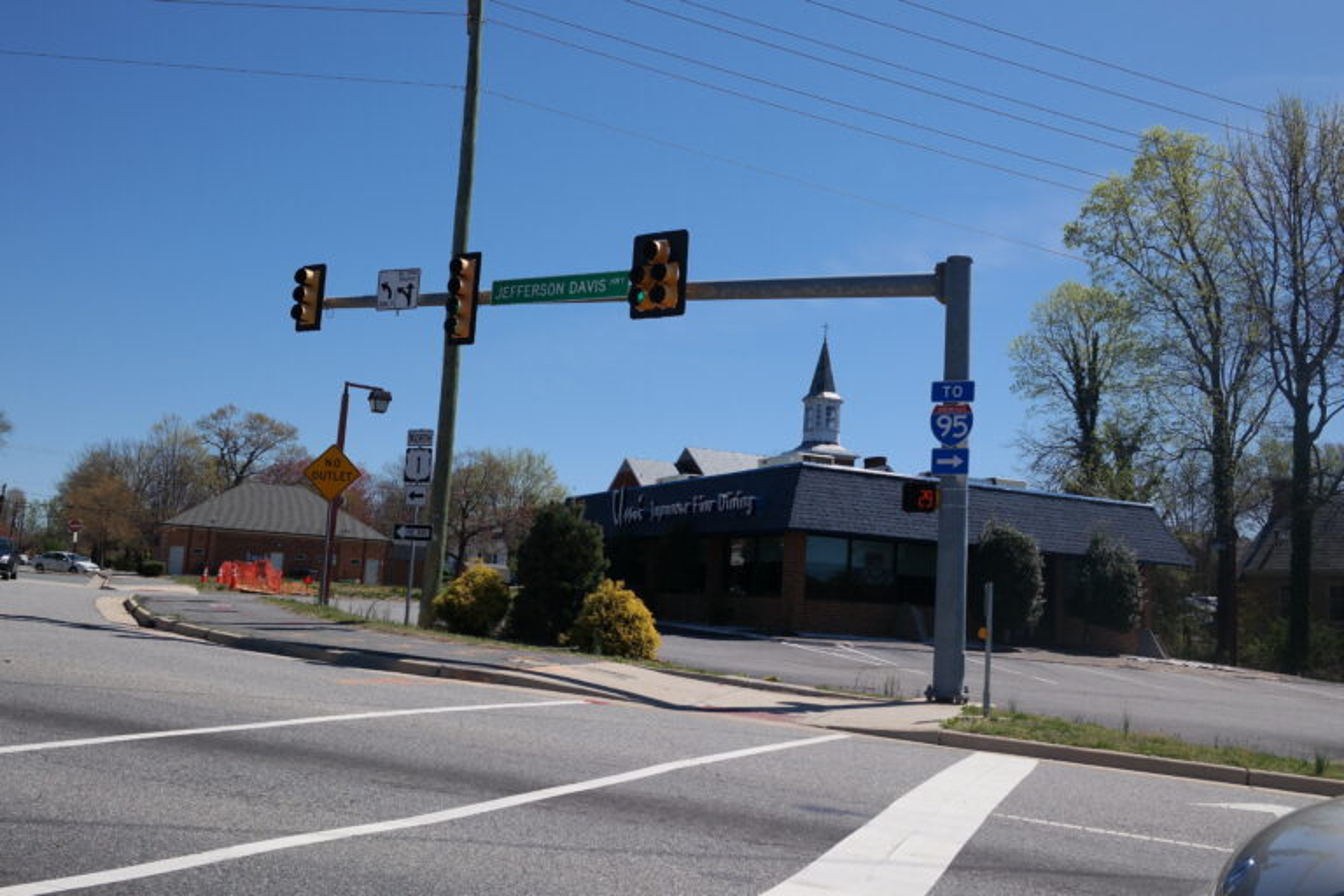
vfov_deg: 43.6
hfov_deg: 61.9
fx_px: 1120
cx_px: 672
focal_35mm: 30
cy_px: 448
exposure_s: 1/400
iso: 100
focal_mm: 20
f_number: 7.1
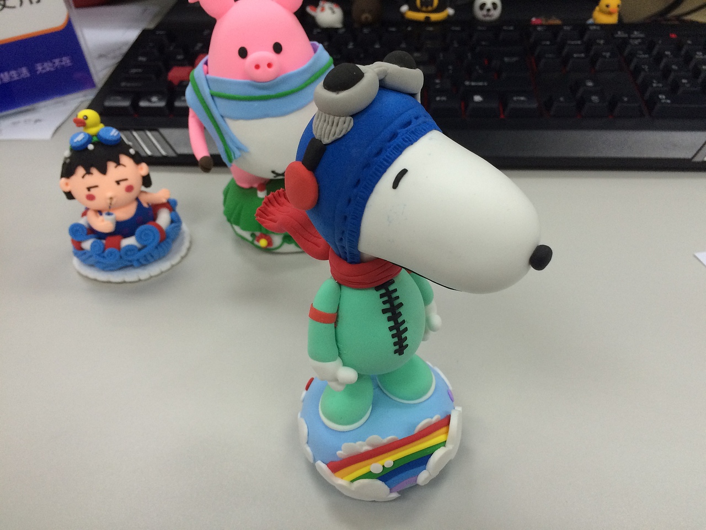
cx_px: 353
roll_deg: +1.7
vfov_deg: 48.2
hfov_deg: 61.7
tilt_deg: -40.6
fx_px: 591
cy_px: 265
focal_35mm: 29
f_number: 2.2
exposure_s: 1/33
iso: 80
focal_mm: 4.15
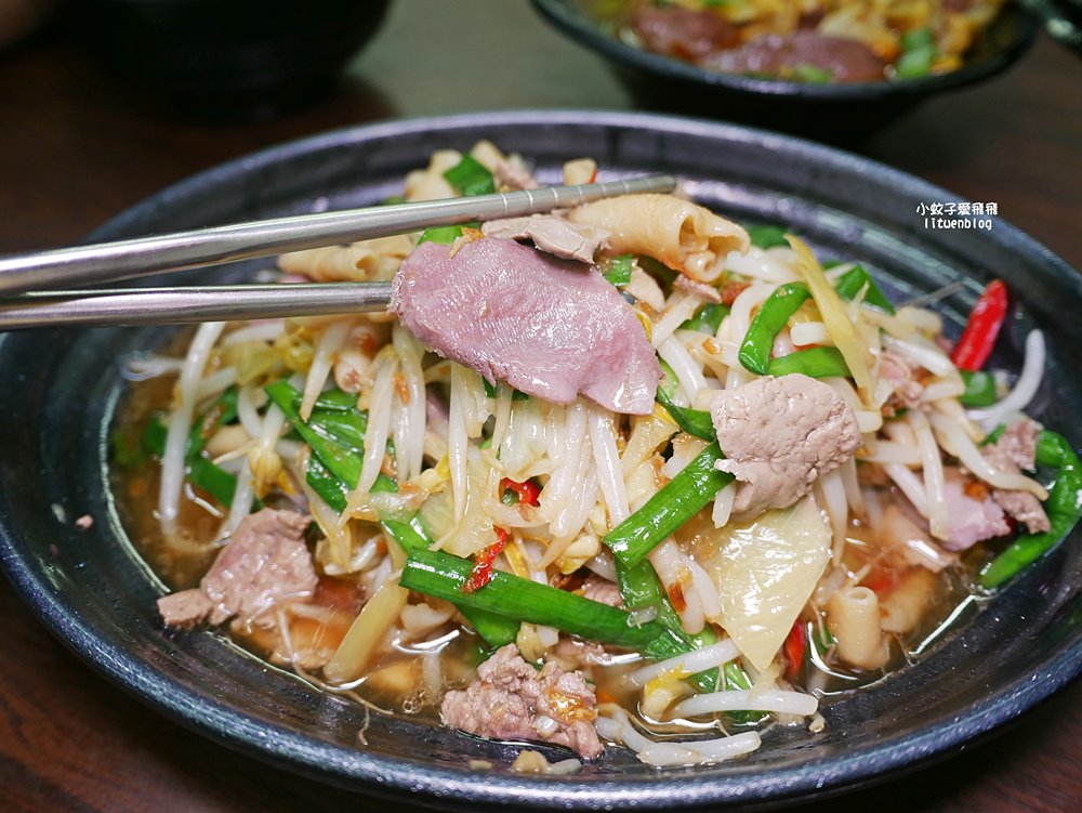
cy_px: 406
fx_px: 876
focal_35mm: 28
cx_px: 541
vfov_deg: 49.8
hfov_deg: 63.4
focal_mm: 14
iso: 320
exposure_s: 1/60
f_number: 2.5
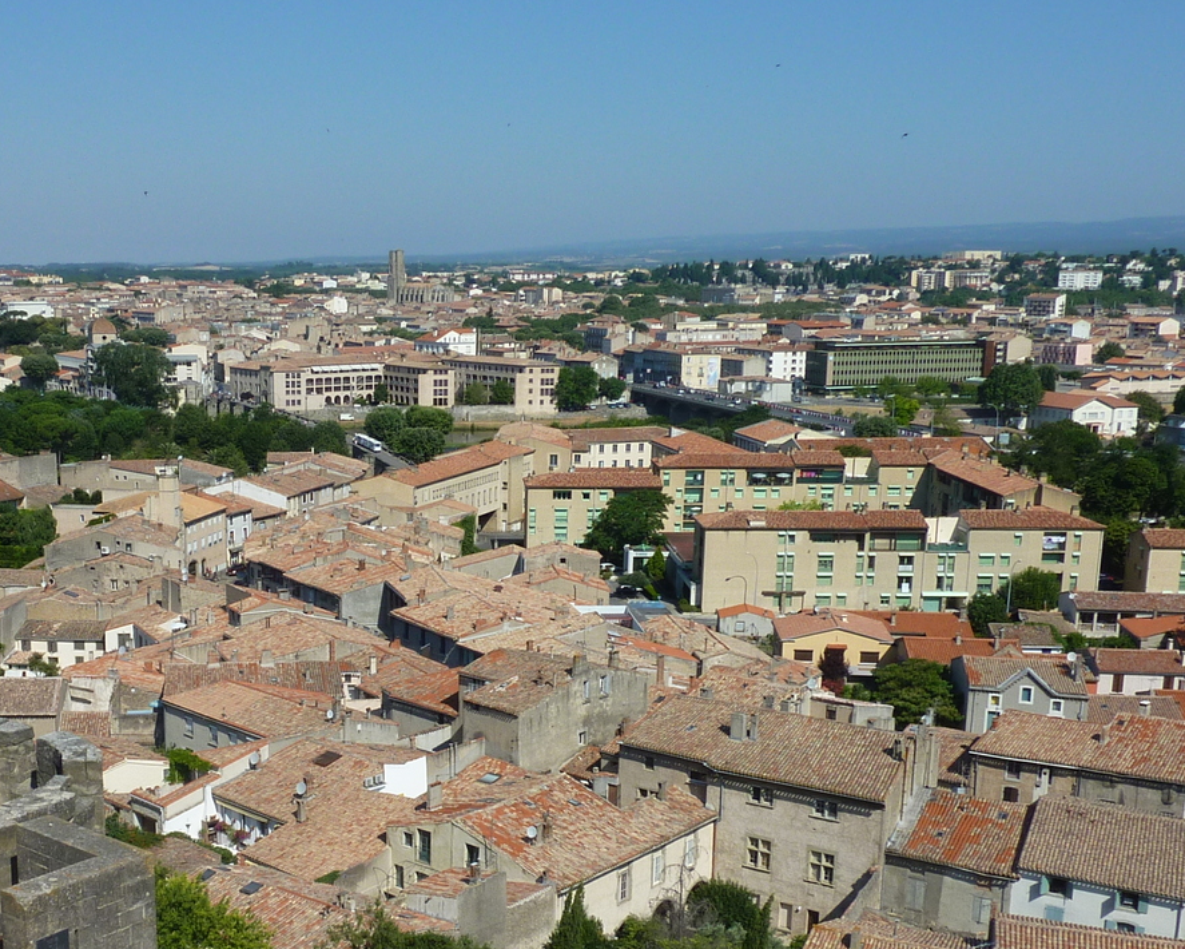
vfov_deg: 33.7
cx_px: 330
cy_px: 678
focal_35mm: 44
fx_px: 1543
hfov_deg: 41.1
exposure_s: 1/500
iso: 80
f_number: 5.6
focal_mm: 4.1
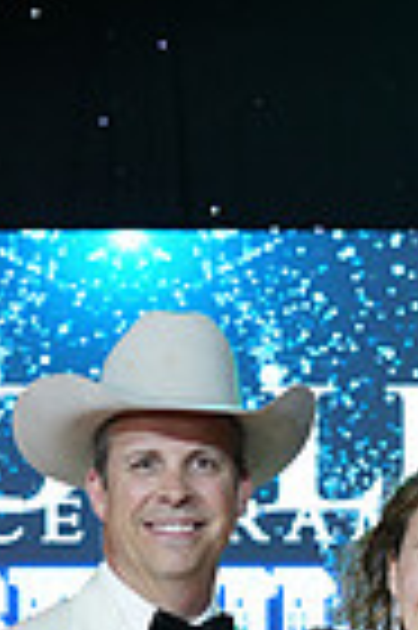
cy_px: 963
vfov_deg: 9.8
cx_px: 438
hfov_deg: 6.7
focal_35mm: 203
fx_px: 3544
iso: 1600
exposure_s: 1/200
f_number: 5
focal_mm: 49
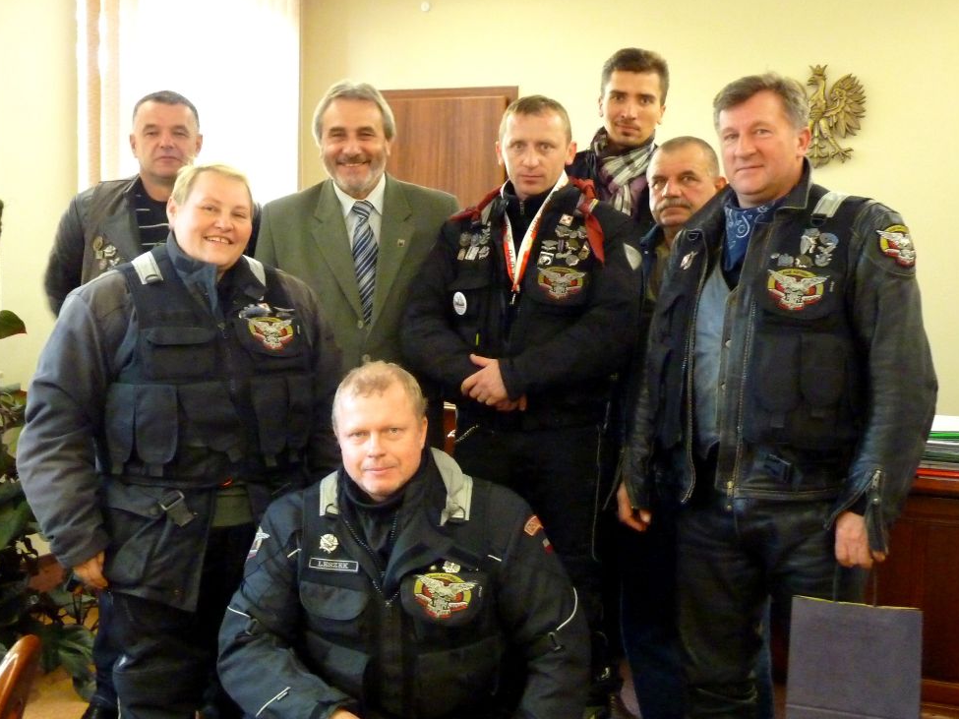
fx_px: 1108
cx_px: 480
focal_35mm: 40
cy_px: 364
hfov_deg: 46.8
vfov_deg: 36.0
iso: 800
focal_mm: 6.9
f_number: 3
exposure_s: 1/20
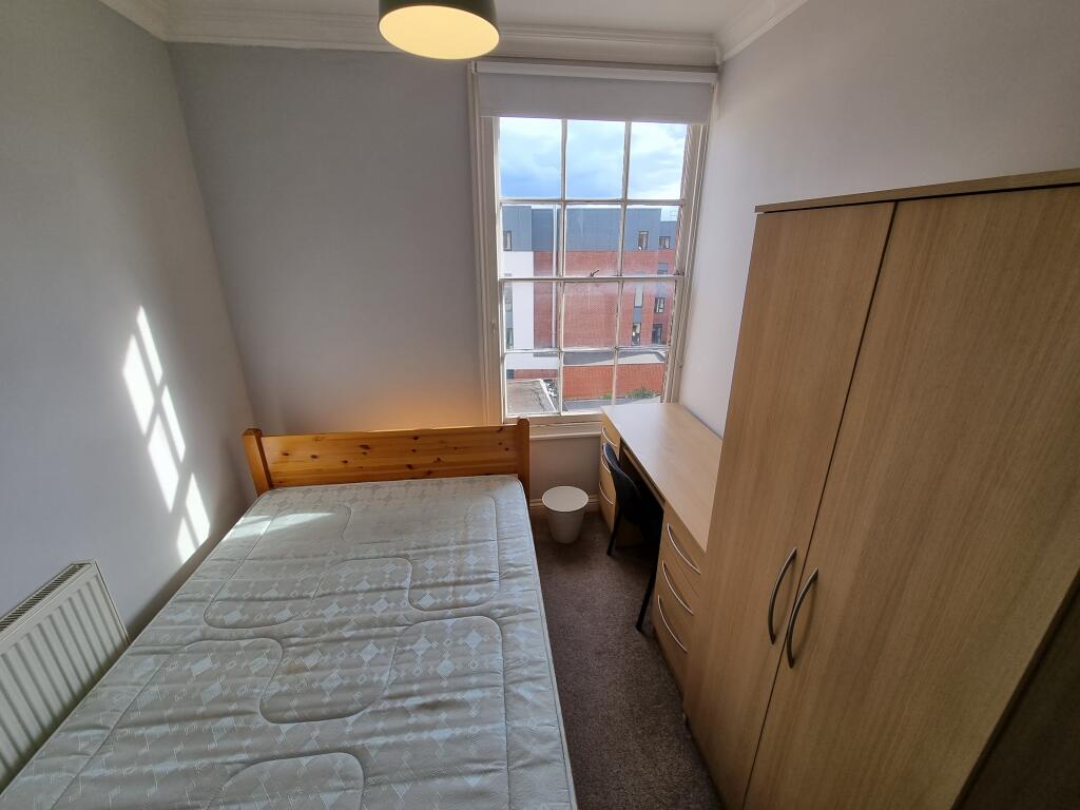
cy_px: 405
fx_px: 406
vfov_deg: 89.9
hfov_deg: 106.2
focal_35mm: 13
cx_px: 540
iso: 50
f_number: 2.2
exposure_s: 1/197
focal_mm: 2.2
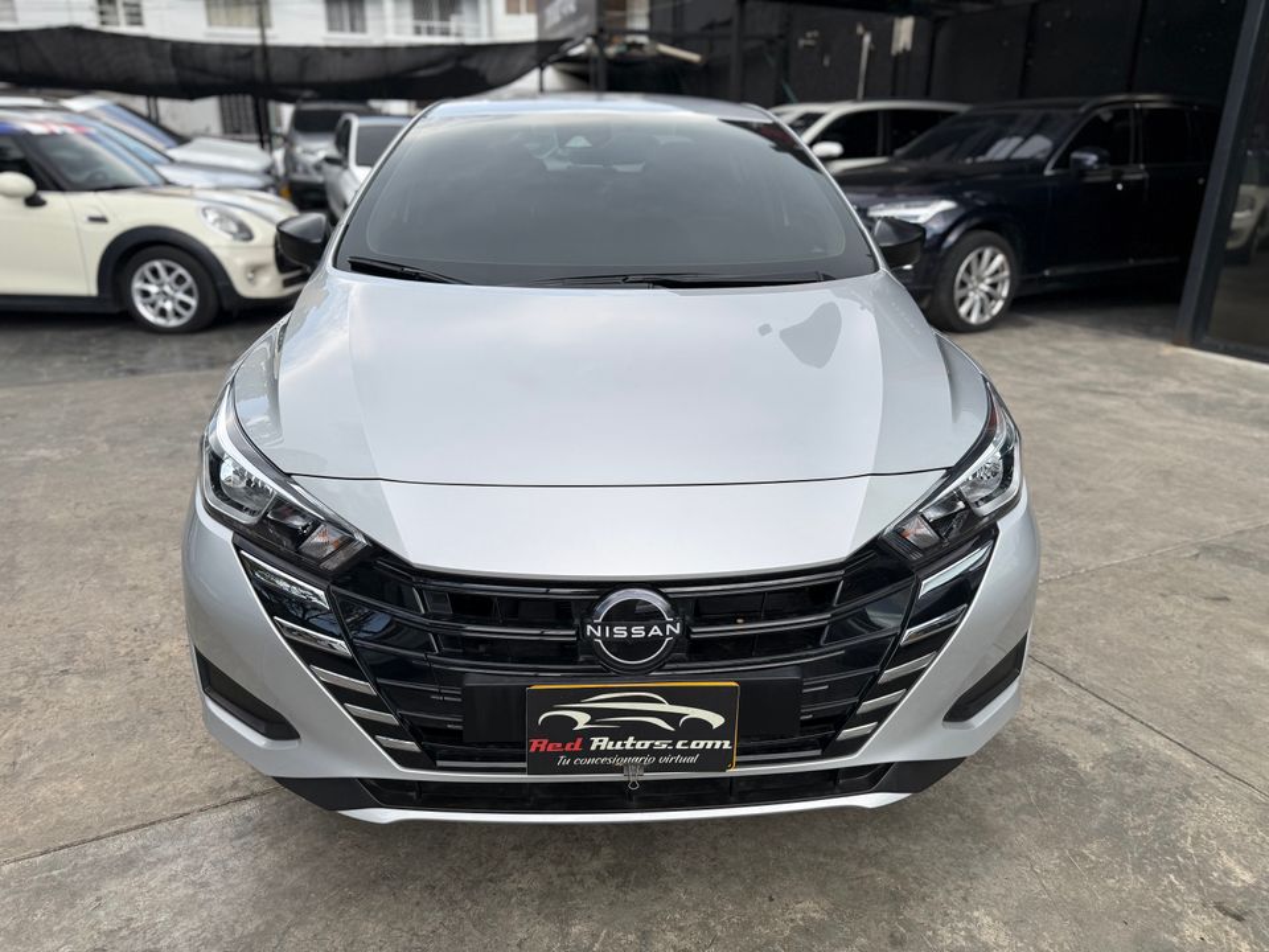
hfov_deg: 71.6
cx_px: 634
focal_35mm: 24
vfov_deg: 56.8
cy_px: 476
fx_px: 880
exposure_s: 1/1005
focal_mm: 6.76
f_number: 1.78
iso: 80
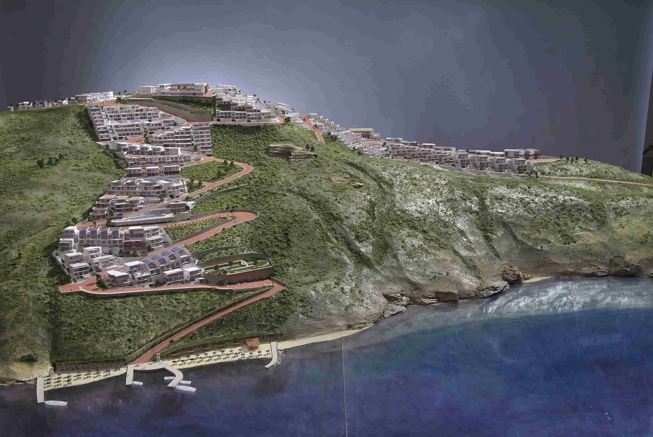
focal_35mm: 39
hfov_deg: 49.5
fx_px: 708
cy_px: 218
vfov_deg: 34.3
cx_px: 326
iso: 200
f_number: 11
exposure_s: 1/125
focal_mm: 26
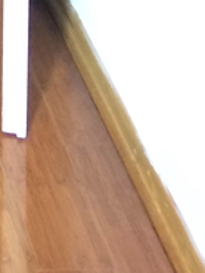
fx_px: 1333
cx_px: -378
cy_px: -499
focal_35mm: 169
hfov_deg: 7.8
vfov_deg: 9.6
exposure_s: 1/33
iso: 160
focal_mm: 4.15
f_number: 2.2
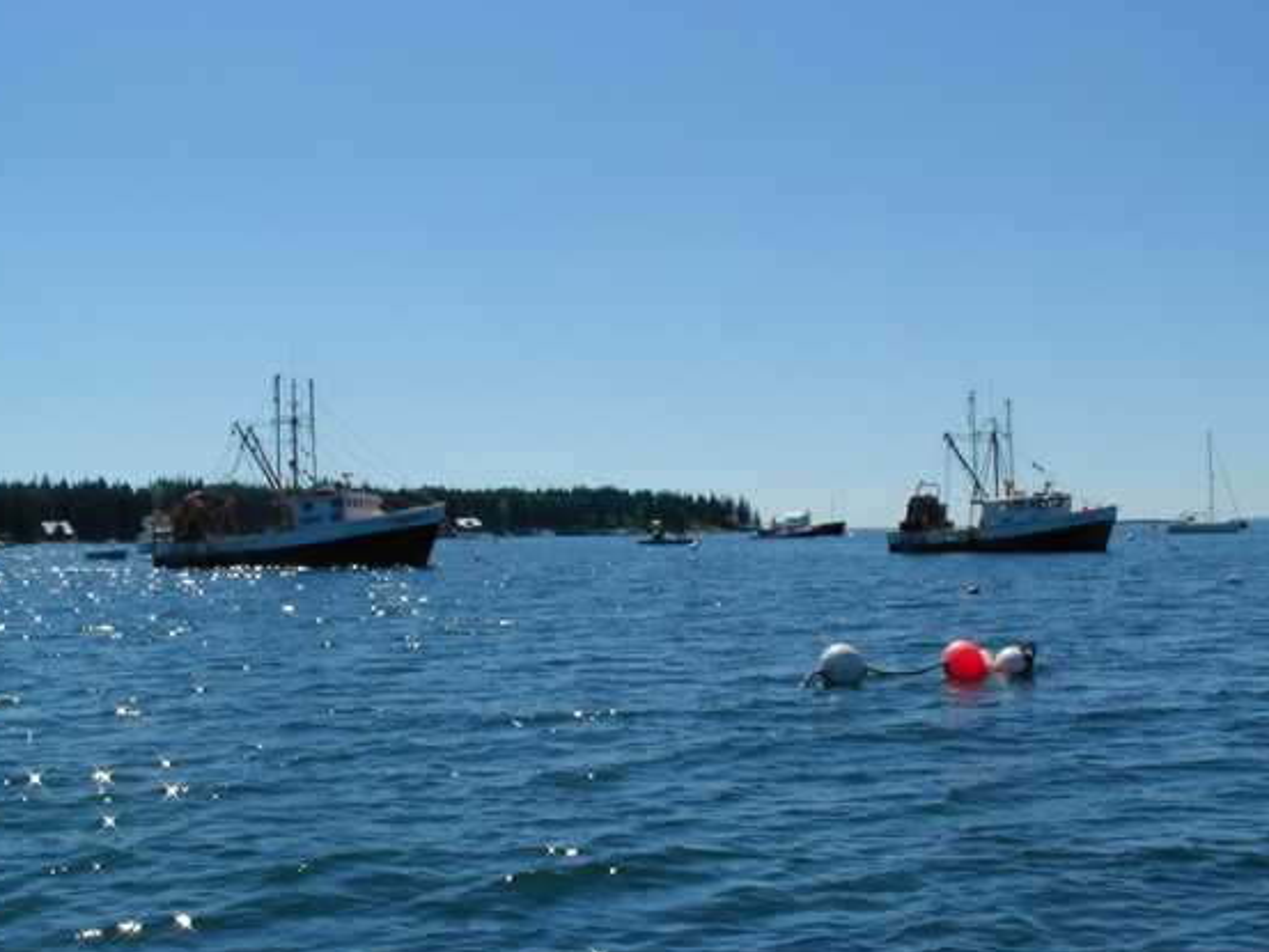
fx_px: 1613
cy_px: 470
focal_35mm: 44
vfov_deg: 32.9
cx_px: 555
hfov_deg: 42.9
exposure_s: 1/381
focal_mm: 5.8
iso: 50
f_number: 8
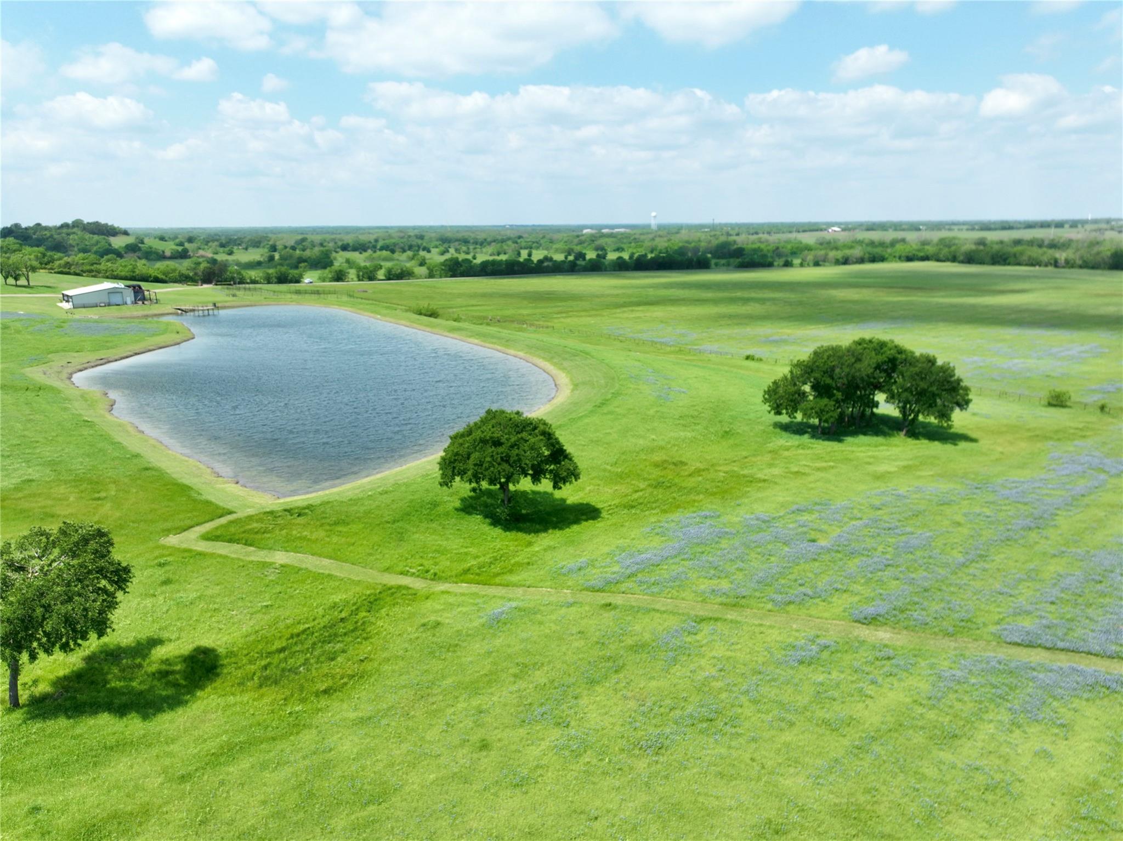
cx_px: 562
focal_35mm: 24
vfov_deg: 56.8
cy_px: 420
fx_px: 778
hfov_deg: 71.6
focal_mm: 12.29
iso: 130
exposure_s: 1/1250
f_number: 2.8
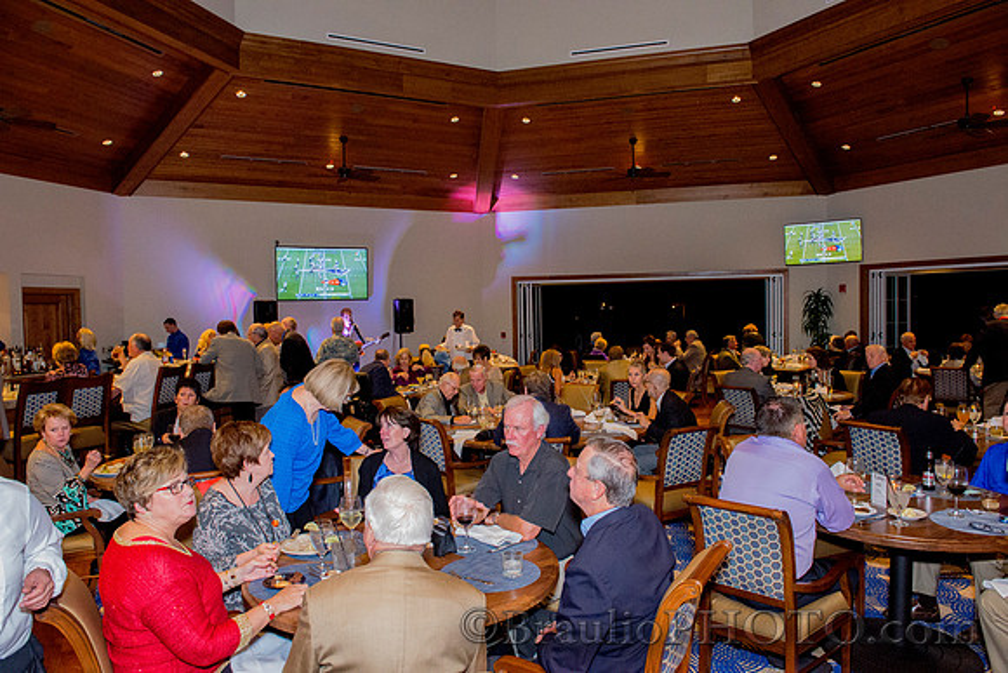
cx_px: 504
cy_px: 336
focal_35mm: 24
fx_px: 672
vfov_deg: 53.2
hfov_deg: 73.7
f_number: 6.3
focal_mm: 24
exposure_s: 1/100
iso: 10159
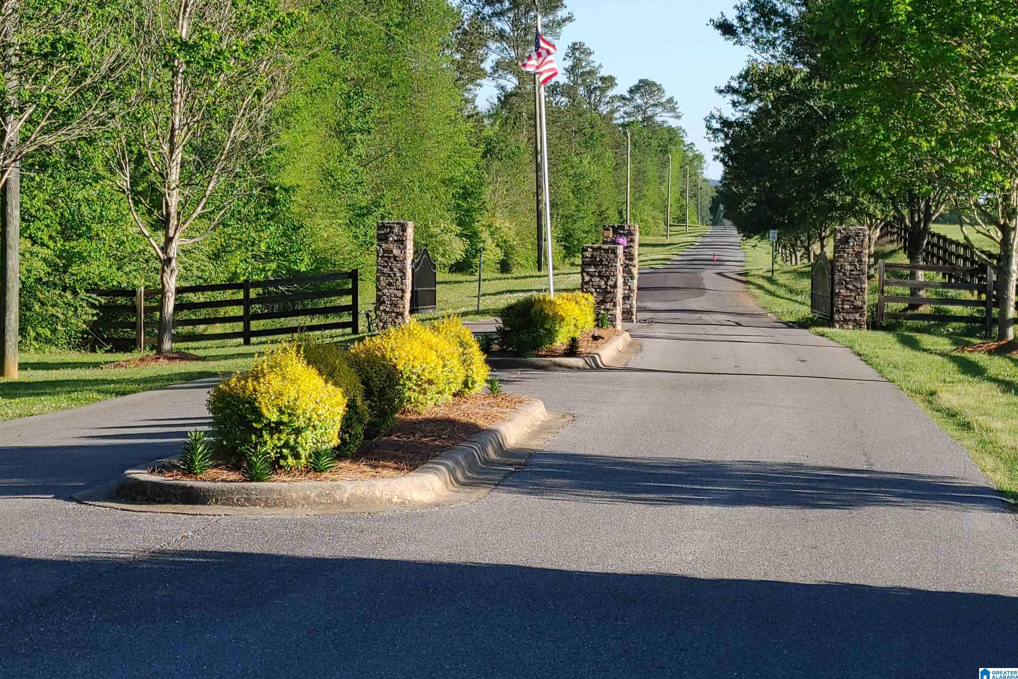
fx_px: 2121
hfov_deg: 27.0
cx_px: 509
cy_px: 301
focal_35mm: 75
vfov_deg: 18.2
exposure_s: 1/495
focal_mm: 5.58
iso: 50
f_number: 1.8
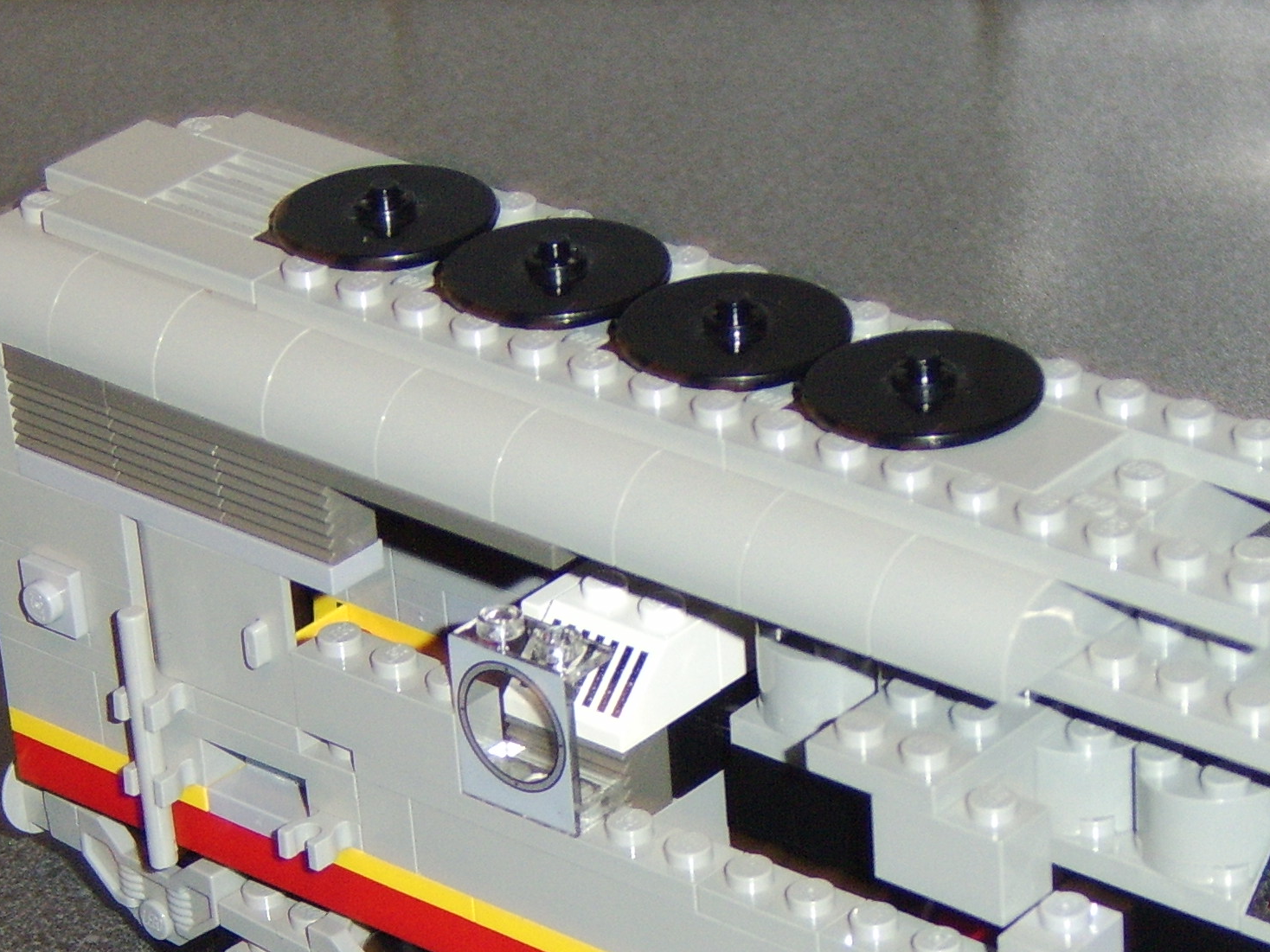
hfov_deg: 17.4
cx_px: 883
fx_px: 4146
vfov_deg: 13.0
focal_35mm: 113
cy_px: 821
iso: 200
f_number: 3.5
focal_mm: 14.04
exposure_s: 1/60
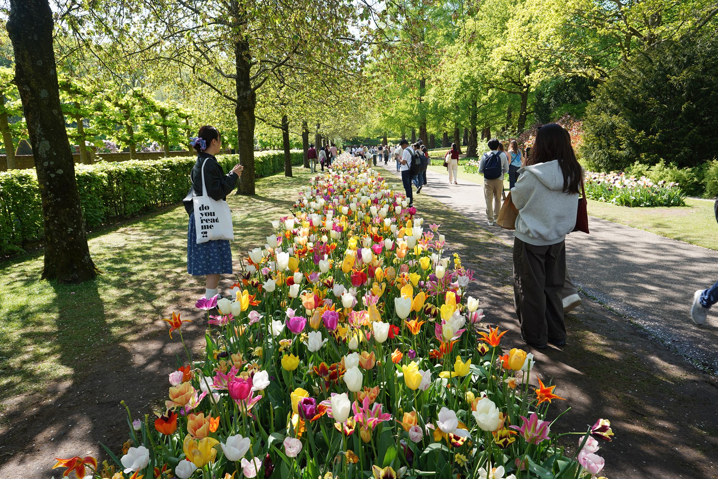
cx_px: 359
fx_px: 479
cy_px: 240
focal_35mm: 24
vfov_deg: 53.1
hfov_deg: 73.7
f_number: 6.3
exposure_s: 1/100
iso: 100
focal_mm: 24
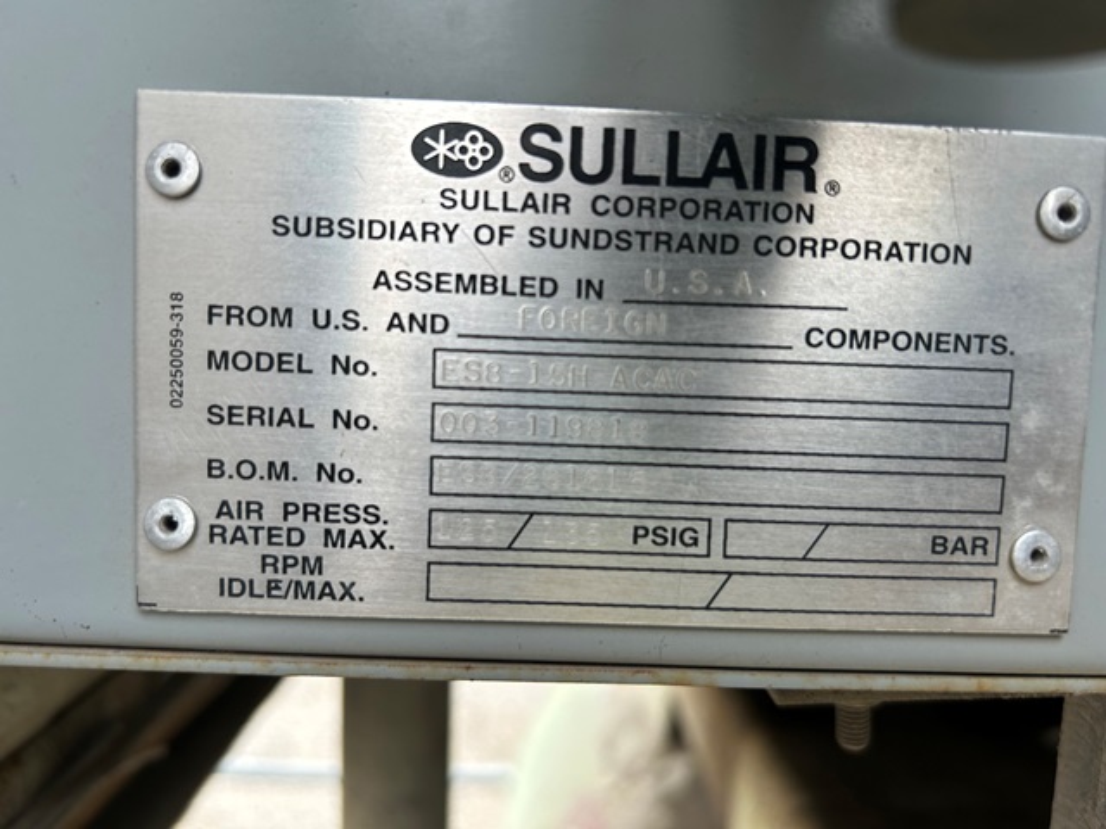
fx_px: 831
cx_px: 553
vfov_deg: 53.1
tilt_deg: -4.5
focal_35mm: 26
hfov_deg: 67.3
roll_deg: -2.8
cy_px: 414
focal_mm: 5.7
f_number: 1.5
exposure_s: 1/541
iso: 50
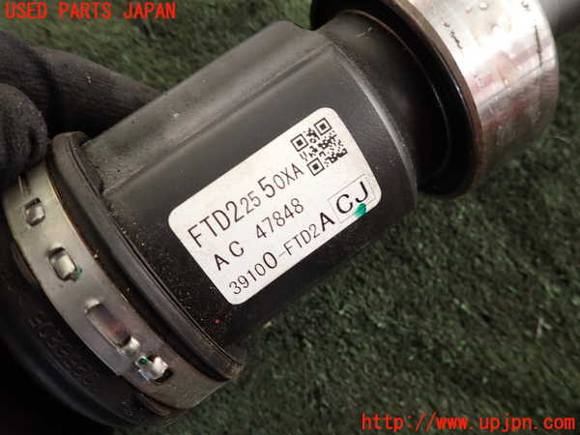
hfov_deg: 69.4
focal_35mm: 25
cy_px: 218
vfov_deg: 54.9
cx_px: 290
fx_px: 419
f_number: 2
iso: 160
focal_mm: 4.5
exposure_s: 1/60
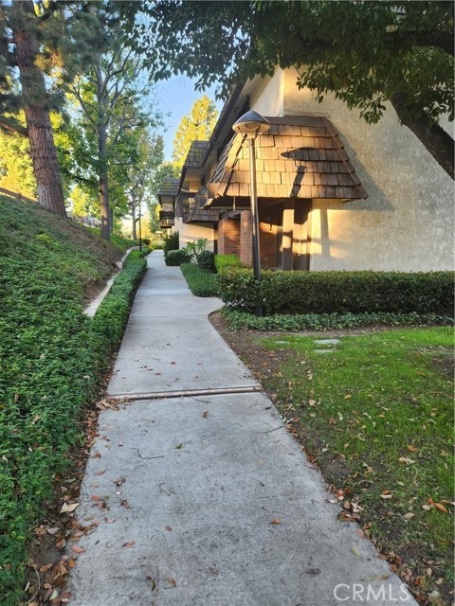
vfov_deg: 73.9
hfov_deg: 58.9
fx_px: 403
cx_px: 228
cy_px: 303
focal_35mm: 23
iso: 64
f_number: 1.8
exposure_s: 1/180
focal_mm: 5.4
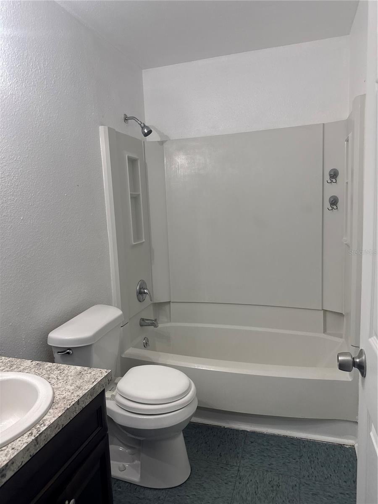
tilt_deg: -7.2
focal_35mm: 24
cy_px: 252
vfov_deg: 71.6
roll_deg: +1.4
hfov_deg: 56.8
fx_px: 349
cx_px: 189
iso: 160
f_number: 1.78
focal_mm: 6.76
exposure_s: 1/120
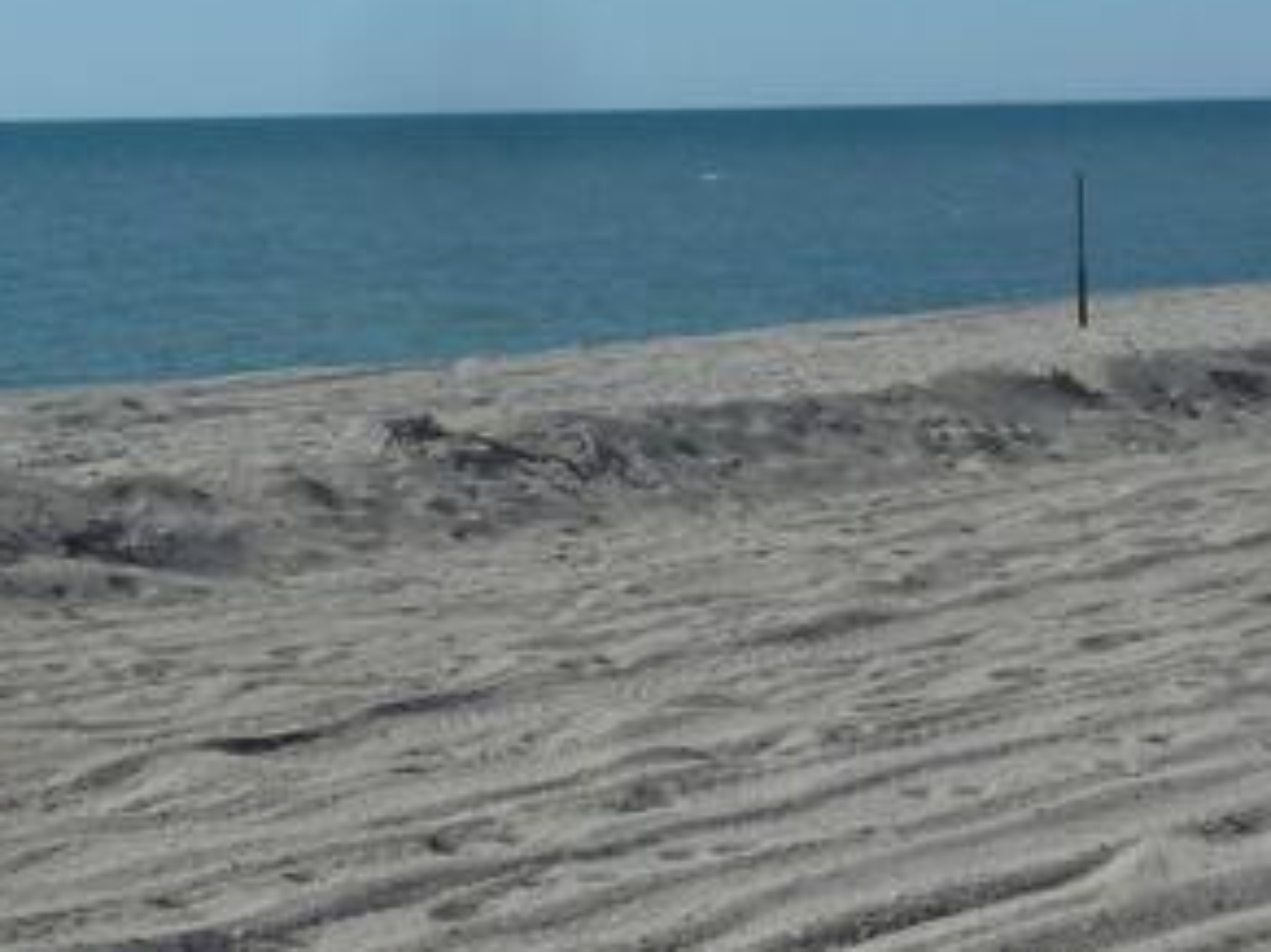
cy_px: 109
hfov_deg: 19.2
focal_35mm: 102
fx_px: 3744
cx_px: 507
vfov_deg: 14.4
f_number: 5.6
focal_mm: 4.7
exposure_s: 1/800
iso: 80
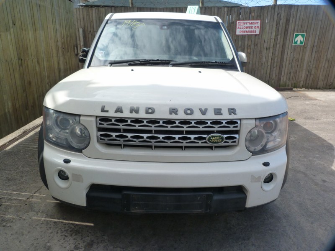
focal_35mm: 25
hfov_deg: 69.4
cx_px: 168
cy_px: 126
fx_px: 242
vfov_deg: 54.9
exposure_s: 1/250
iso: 125
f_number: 4.5
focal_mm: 4.5
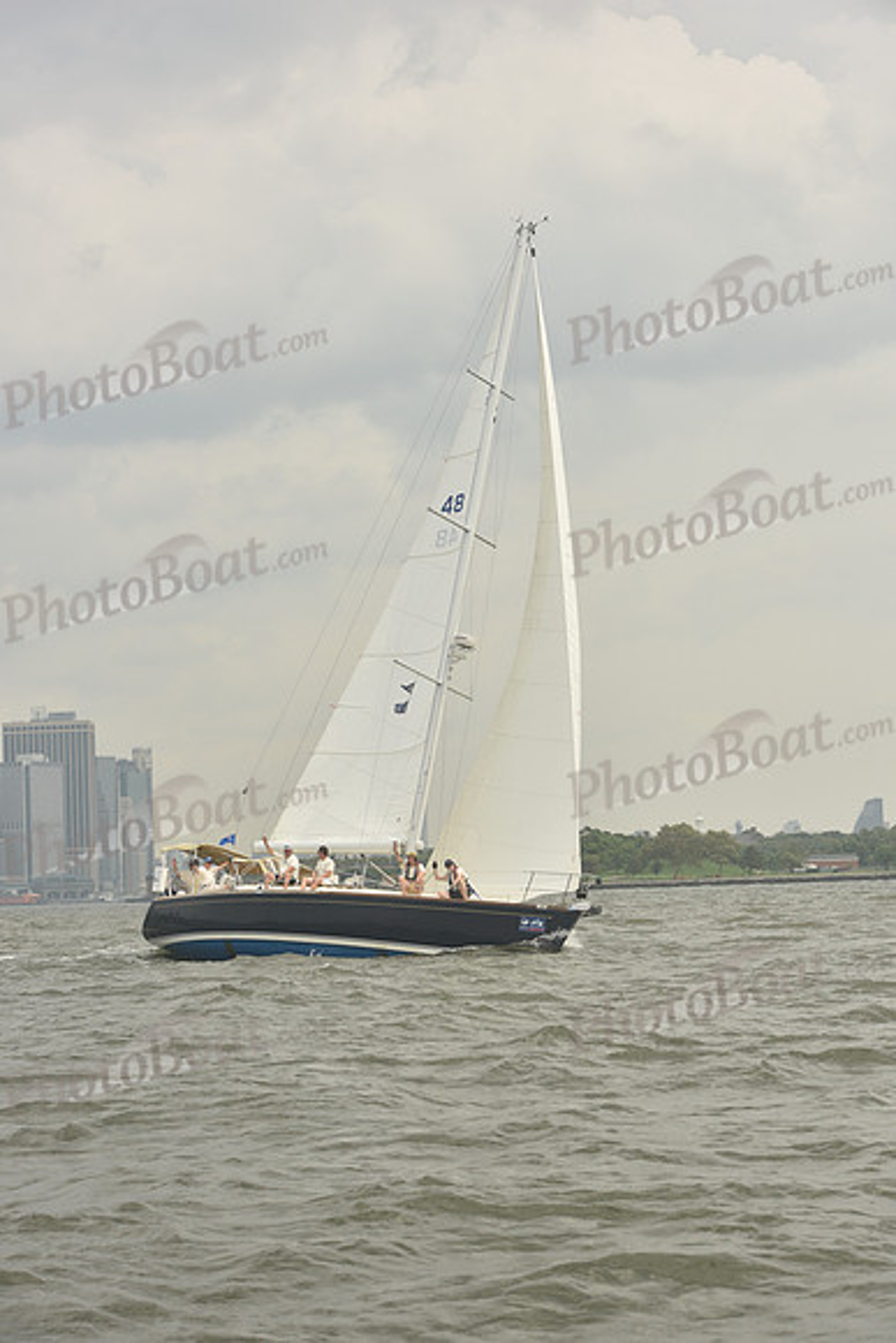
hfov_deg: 19.5
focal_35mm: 70
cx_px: 448
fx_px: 2612
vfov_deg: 28.8
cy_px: 672
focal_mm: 70
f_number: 8
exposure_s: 1/800
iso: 250
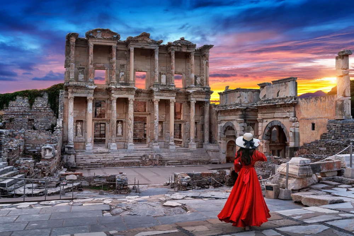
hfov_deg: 58.7
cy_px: 118
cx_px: 177
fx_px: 315
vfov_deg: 41.1
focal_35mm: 32
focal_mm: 32
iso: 100
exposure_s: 1
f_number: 8
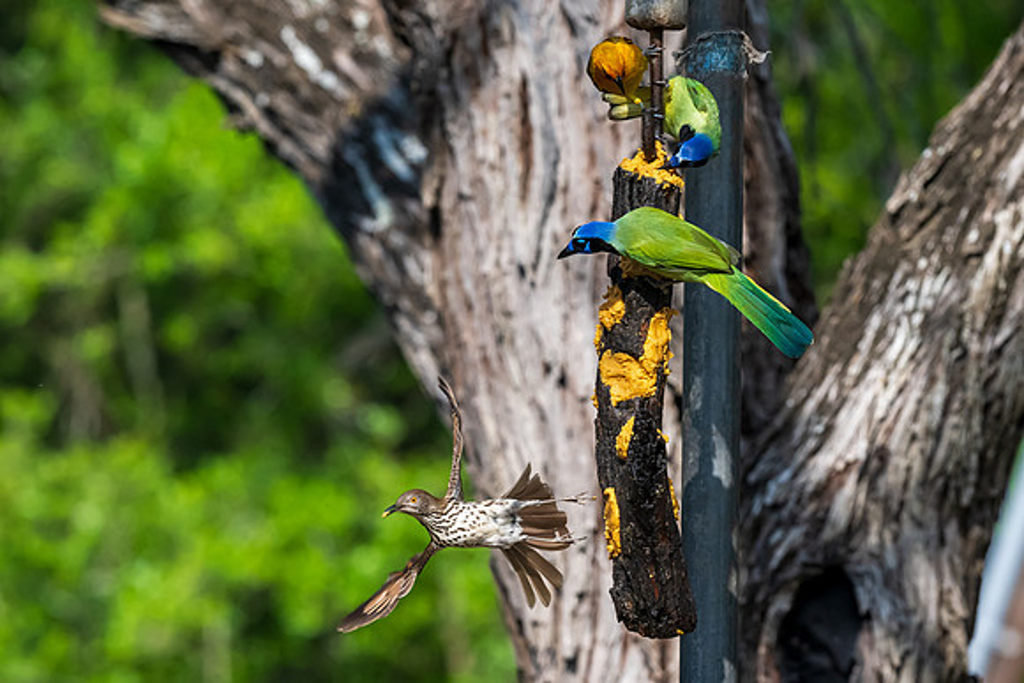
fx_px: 16049
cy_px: 398
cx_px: 705
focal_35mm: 564
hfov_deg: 3.7
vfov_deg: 2.4
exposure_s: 1/3200
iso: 1800
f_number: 8
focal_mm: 400
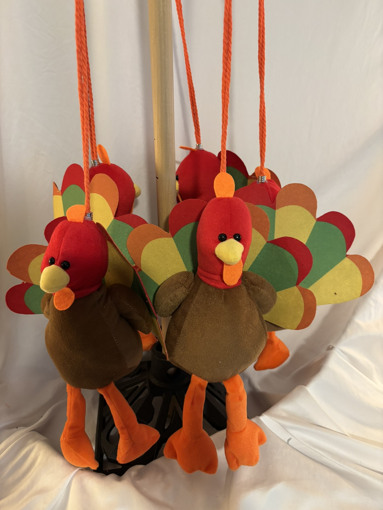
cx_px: 192
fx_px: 384
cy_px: 255
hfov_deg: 53.1
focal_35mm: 26
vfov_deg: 67.3
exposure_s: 1/60
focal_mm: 5.96
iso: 320
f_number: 1.6
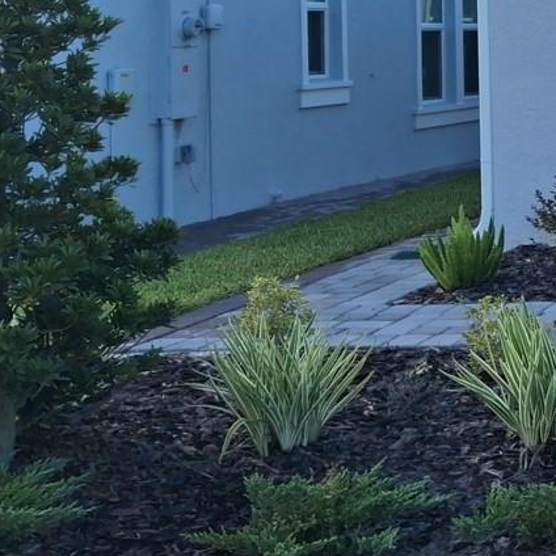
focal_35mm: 90
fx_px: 1635
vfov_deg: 18.7
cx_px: 1033
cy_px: -17
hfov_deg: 16.0
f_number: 1.8
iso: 25
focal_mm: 4
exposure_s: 1/363
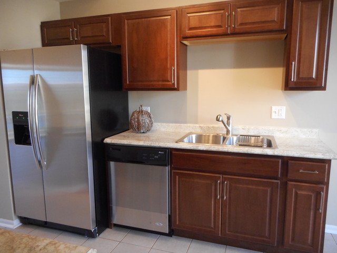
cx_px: 168
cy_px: 126
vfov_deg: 54.9
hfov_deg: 69.4
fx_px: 243
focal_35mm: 25
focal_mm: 4.5
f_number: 3.7
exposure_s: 1/30
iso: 360
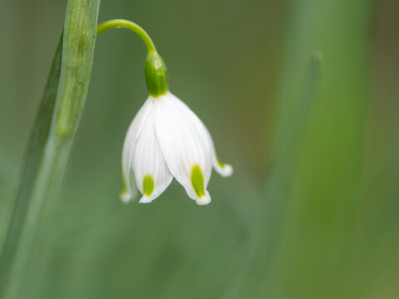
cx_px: 200
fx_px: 2421
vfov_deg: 7.1
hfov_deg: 9.4
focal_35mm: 210
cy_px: 150
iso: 200
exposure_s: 1/320
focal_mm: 105
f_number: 3.5
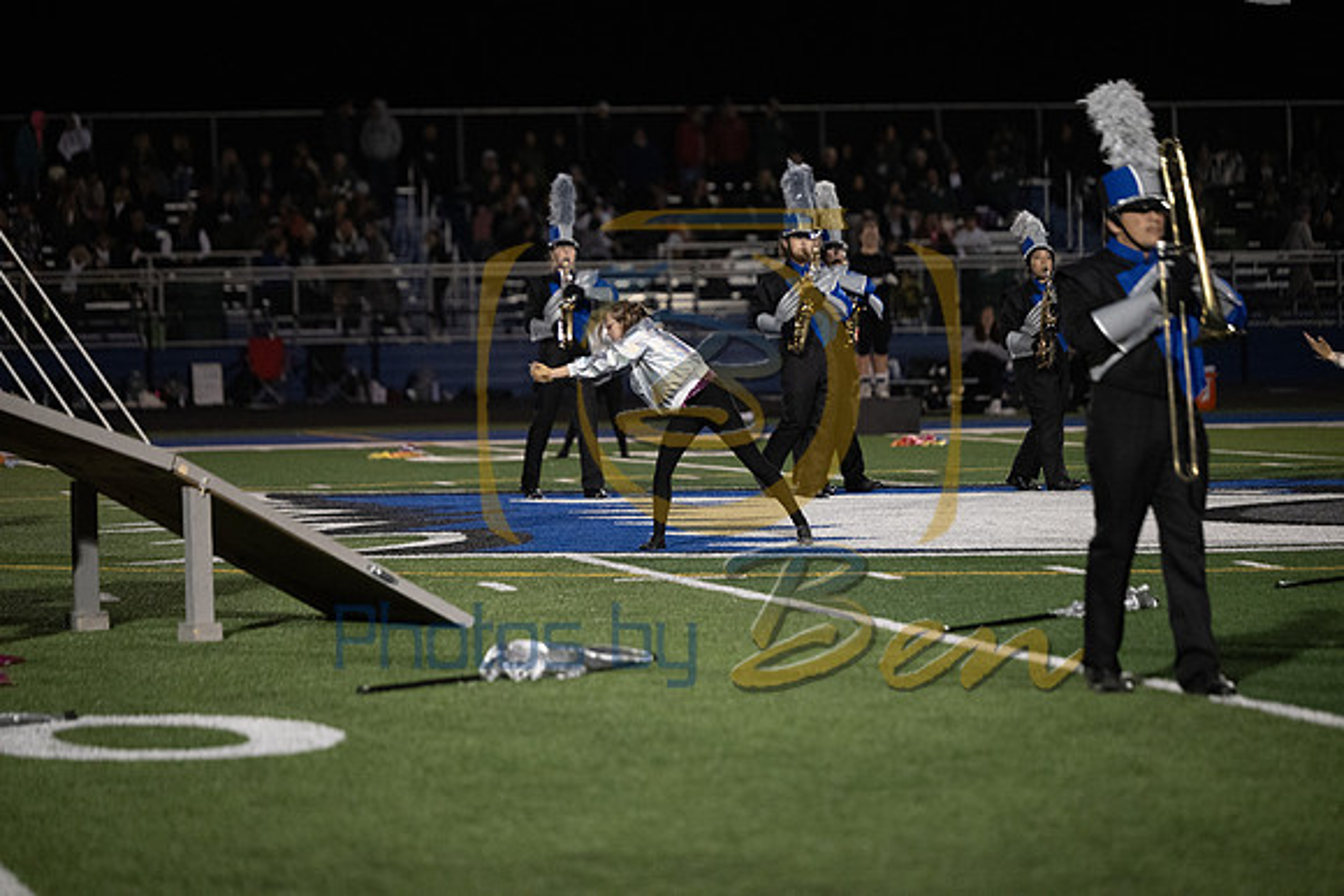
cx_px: 672
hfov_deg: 12.8
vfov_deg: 8.6
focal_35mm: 160
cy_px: 448
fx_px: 5974
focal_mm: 160
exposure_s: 1/1250
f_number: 2.8
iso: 5000
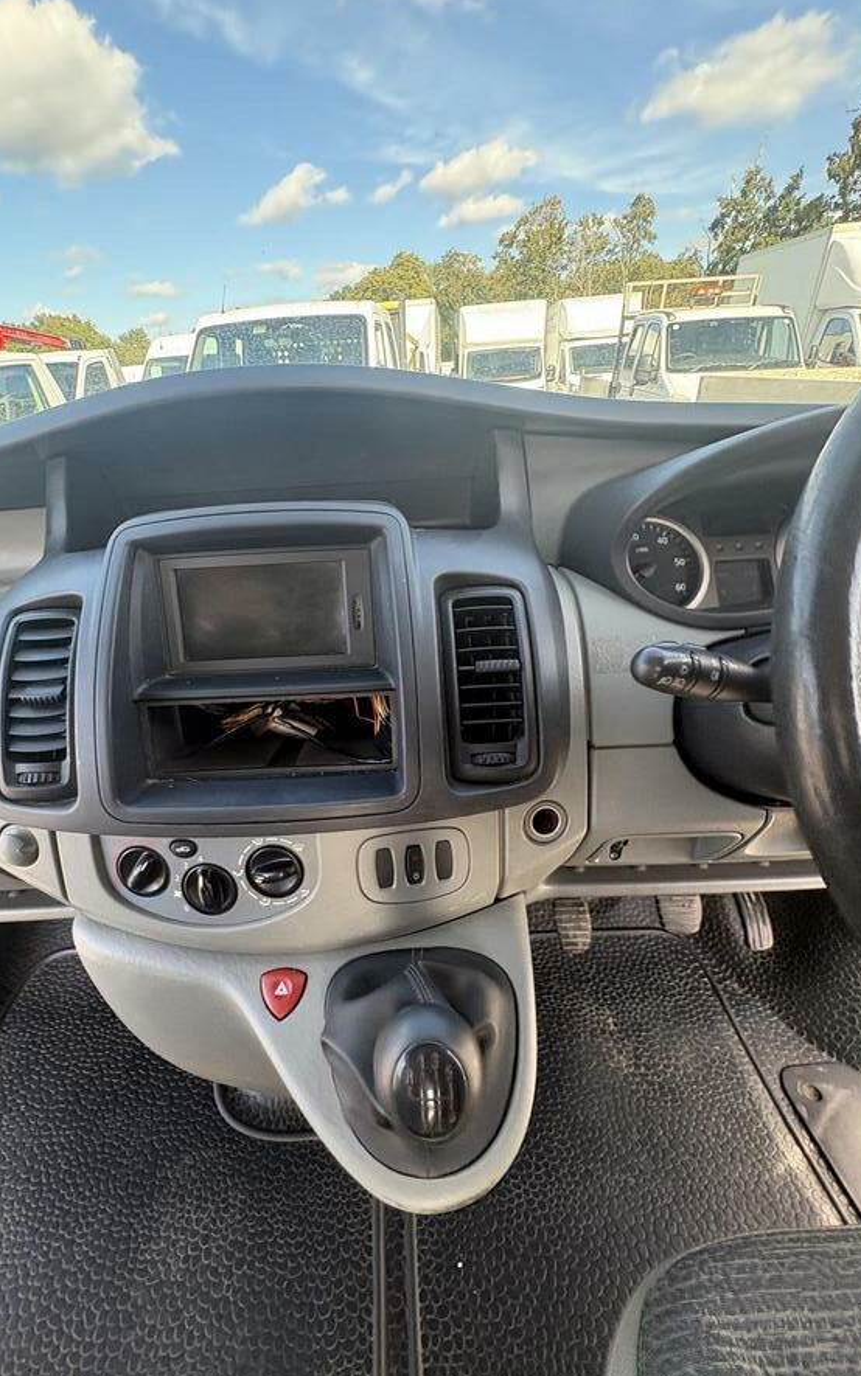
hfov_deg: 74.6
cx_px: 385
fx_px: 563
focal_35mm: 15
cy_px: 690
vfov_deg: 101.5
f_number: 2.2
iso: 125
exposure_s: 1/126
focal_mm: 2.22
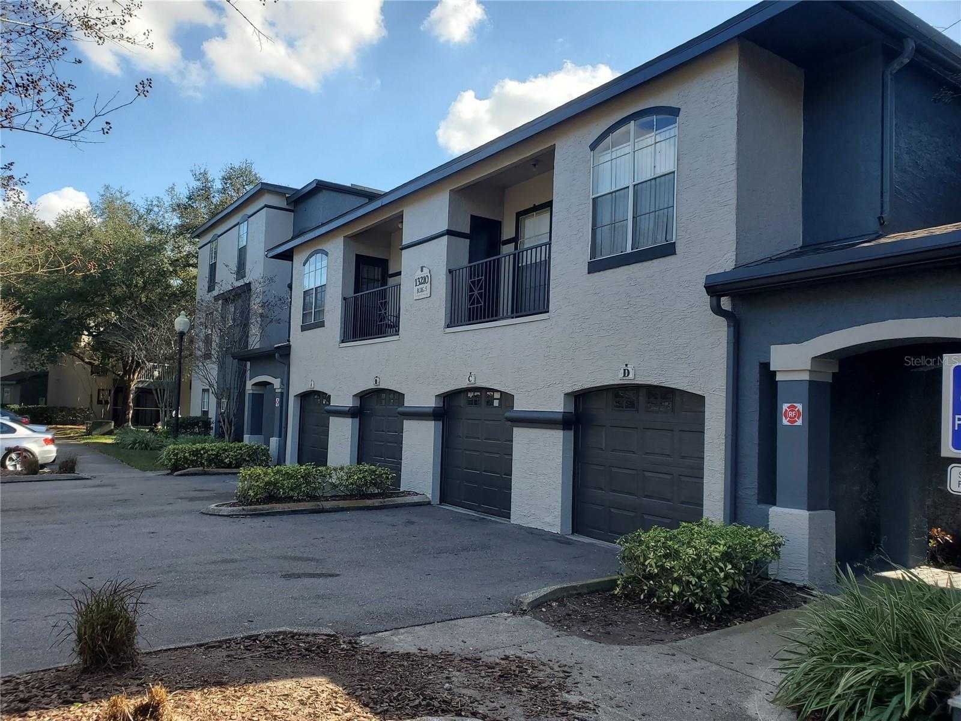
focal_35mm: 26
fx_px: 722
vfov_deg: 53.1
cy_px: 360
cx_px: 480
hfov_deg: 67.3
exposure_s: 1/681
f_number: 2.4
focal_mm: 4.3
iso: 50
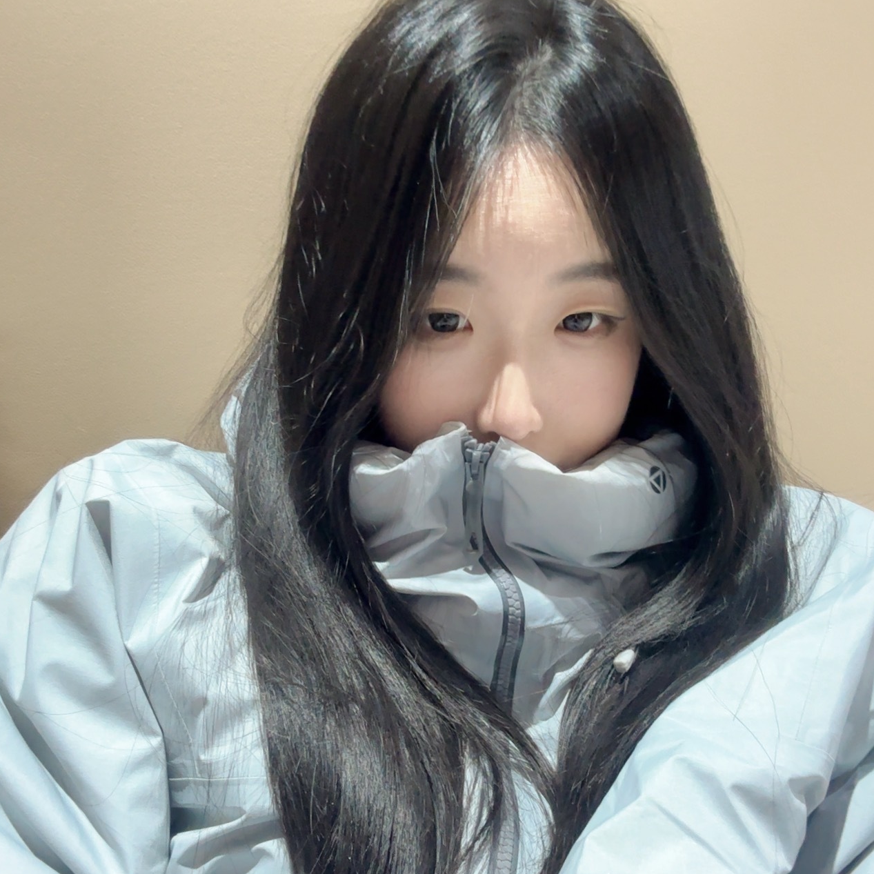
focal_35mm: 36
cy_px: 503
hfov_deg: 46.0
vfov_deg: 45.9
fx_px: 1028
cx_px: 440
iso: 400
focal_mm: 2.69
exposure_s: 1/30
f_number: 1.9
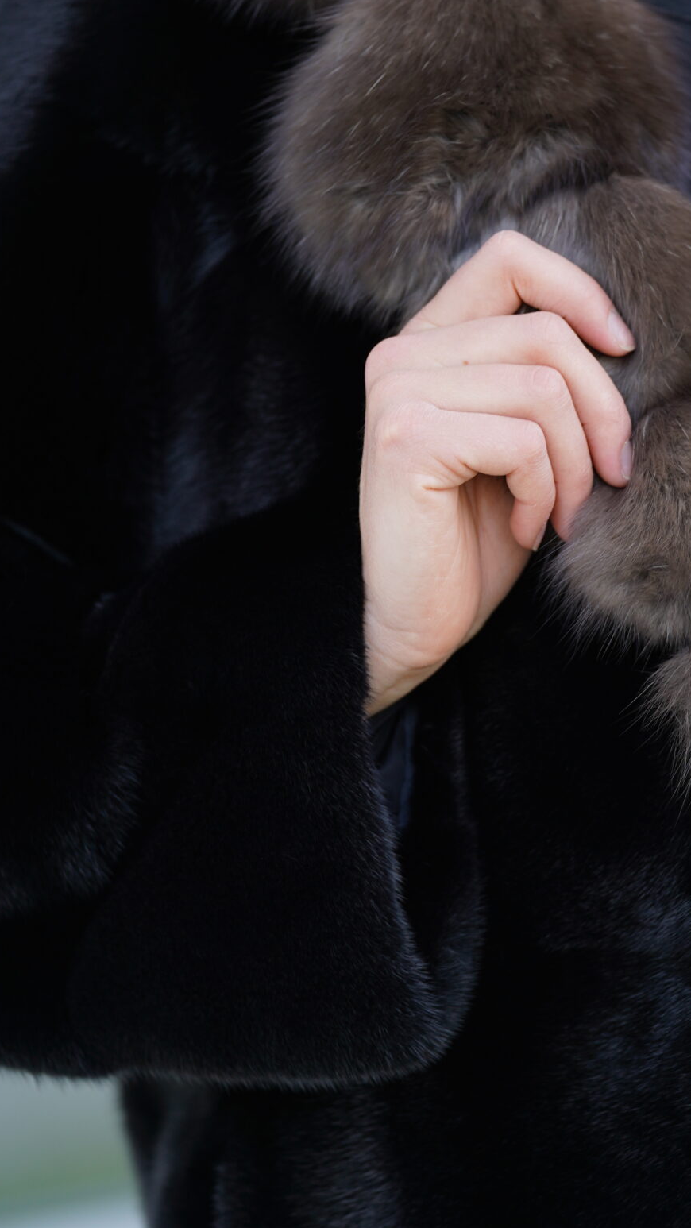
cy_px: 576
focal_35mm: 281
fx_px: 9150
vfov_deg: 7.7
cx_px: 502
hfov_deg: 4.3
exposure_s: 1/250
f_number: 2.8
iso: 160
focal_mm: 162
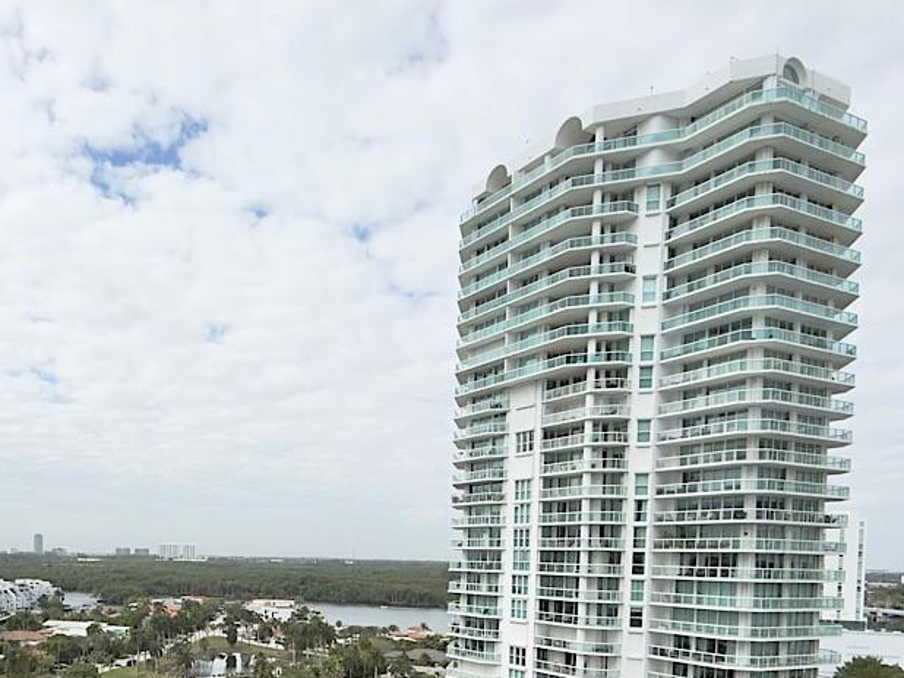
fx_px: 757
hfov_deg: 59.0
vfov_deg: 44.8
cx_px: 247
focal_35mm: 29
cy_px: 578
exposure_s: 1/3663
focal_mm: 2.22
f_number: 2.2
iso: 50
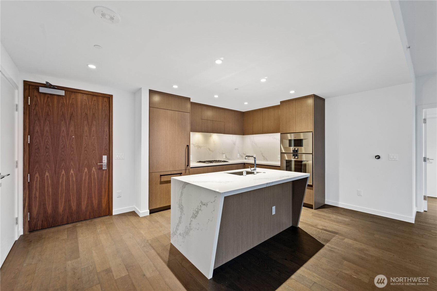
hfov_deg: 104.3
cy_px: 146
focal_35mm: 14
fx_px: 170
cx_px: 218
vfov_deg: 81.2
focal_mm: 14
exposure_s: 1/1.25
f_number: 8
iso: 200
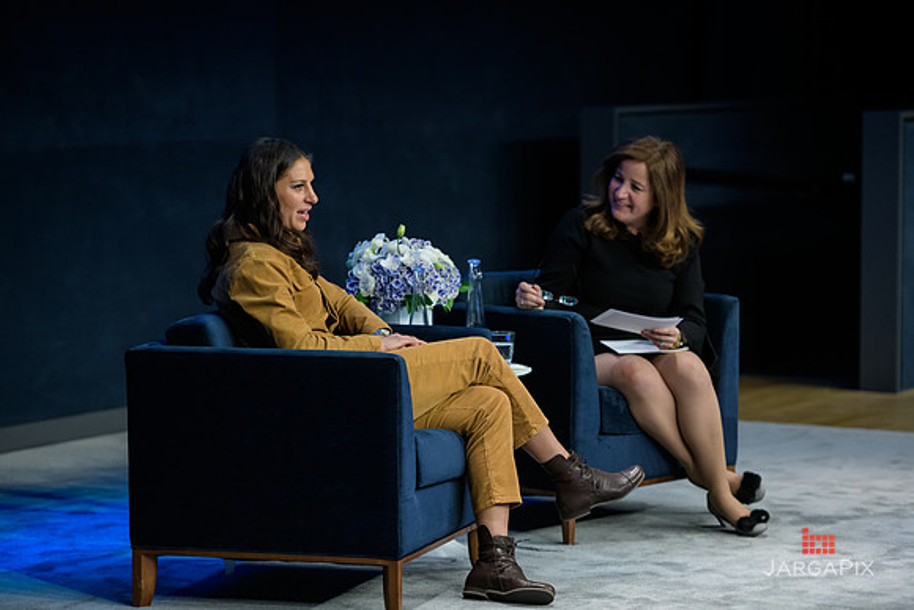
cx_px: 457
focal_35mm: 135
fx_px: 3428
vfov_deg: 10.2
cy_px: 305
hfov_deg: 15.2
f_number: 3.2
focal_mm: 135
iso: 1600
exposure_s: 1/200
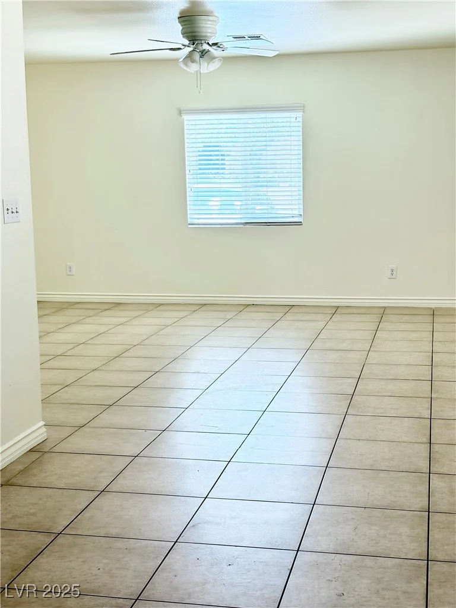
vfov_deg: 36.8
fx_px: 913
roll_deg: +1.1
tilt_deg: -8.2
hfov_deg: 28.0
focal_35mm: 52
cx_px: 228
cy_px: 304
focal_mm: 5.96
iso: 100
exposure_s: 1/61
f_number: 1.6
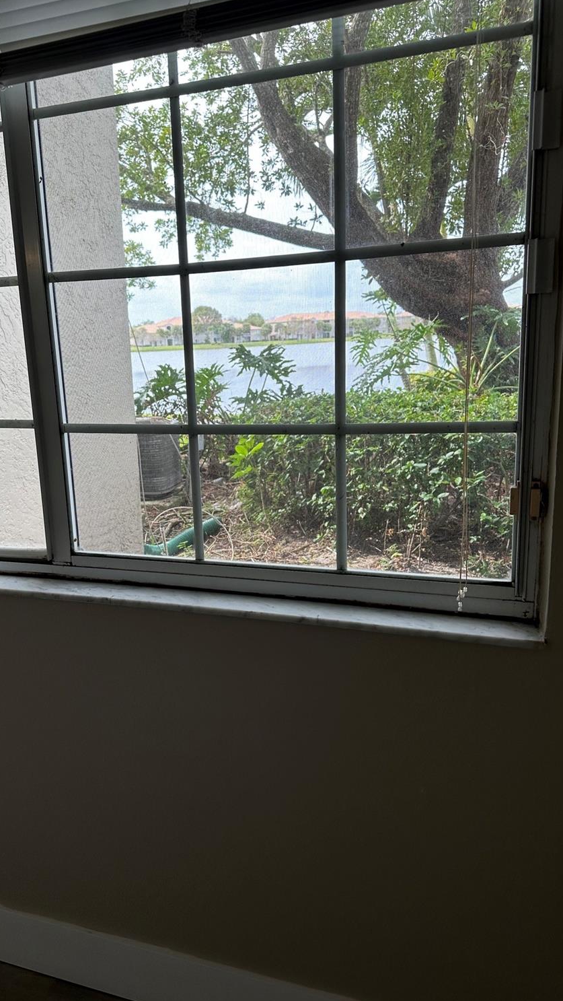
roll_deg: +1.0
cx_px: 221
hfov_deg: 42.7
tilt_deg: -10.7
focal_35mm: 27
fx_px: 716
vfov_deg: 69.8
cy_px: 492
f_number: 1.78
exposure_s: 1/258
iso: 80
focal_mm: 6.86
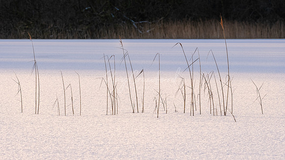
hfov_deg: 5.4
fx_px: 3004
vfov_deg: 3.1
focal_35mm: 398
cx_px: 147
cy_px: 82
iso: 200
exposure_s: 1/120
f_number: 9
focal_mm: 200
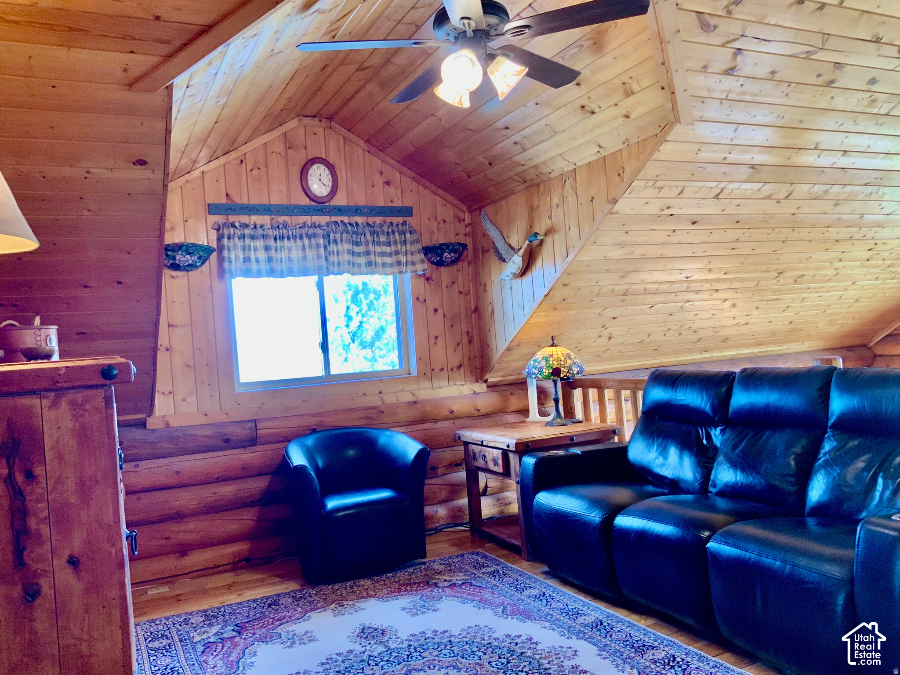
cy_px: 338
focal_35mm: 29
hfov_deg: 61.7
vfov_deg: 48.2
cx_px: 450
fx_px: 754
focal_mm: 3
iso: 80
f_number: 1.8
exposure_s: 1/60
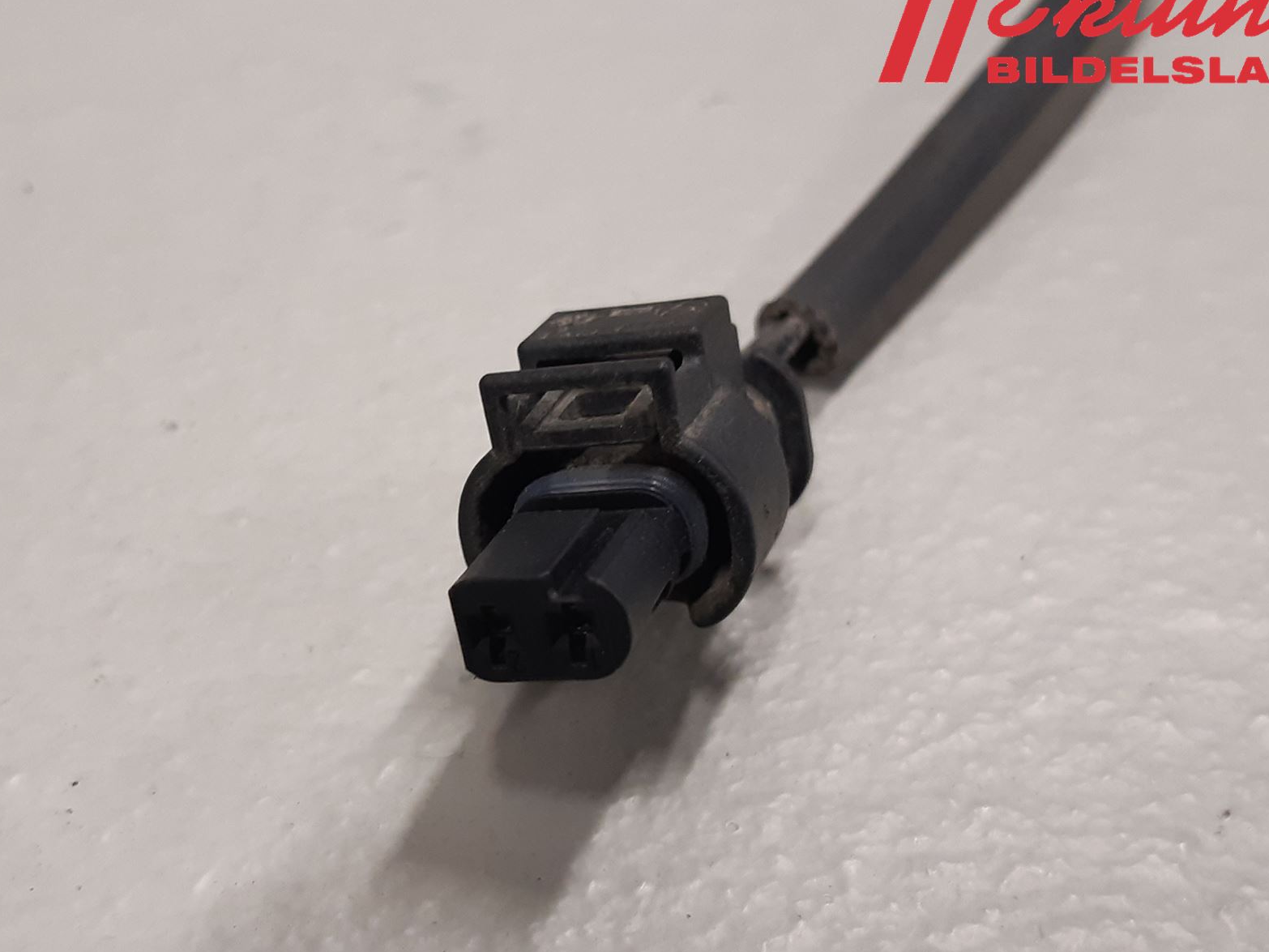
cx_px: 546
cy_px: 568
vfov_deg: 41.6
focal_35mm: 34
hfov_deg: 53.8
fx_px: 1247
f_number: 1.7
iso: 160
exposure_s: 1/50
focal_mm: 3.93
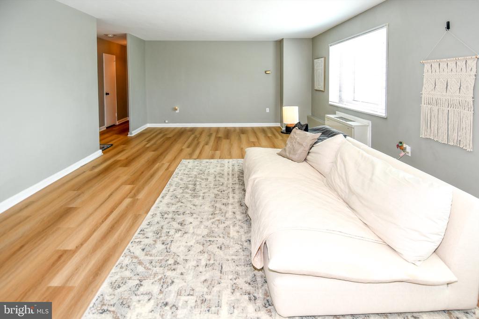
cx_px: 240
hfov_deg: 90.0
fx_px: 240
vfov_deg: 67.4
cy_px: 160
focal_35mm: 18
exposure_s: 1/60
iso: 200
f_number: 4
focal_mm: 12
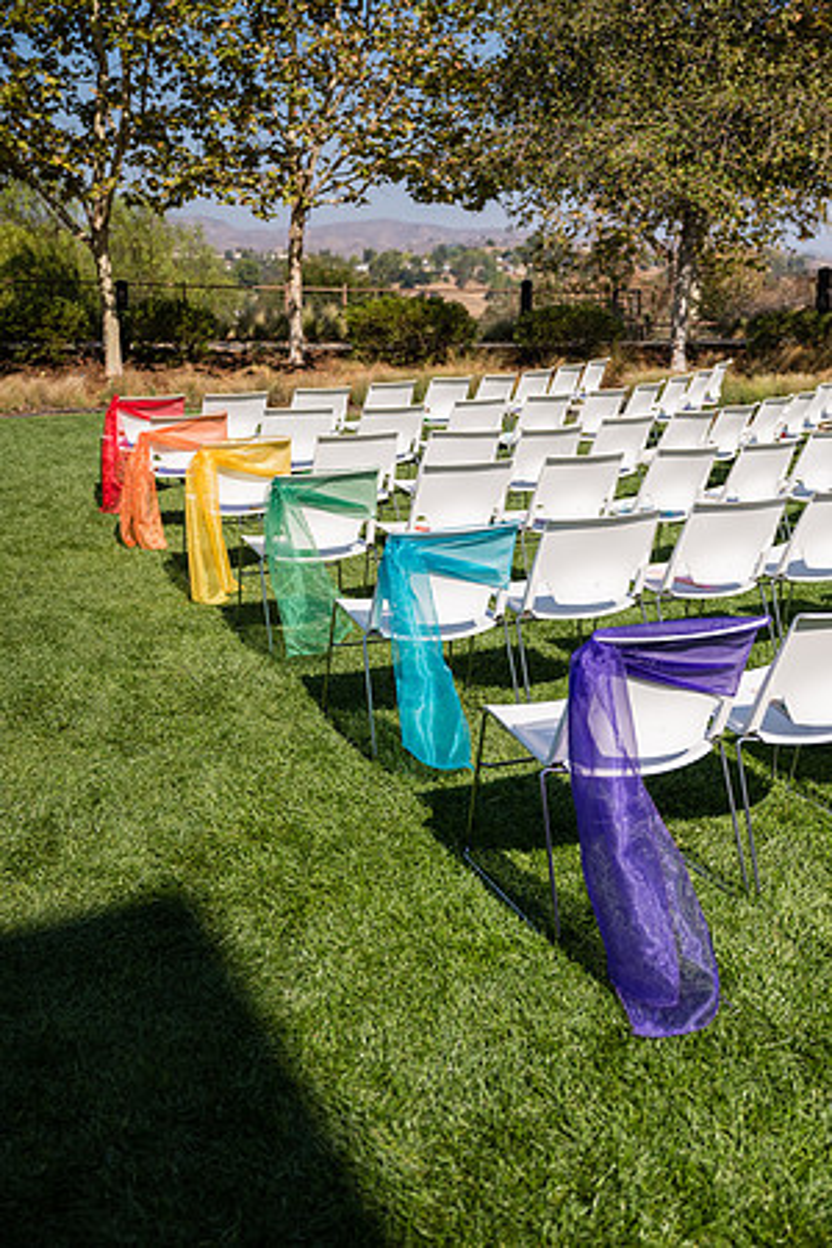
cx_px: 416
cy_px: 624
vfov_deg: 56.5
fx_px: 1161
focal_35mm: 34
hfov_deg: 39.4
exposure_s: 1/3200
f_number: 2.8
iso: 100
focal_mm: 33.5
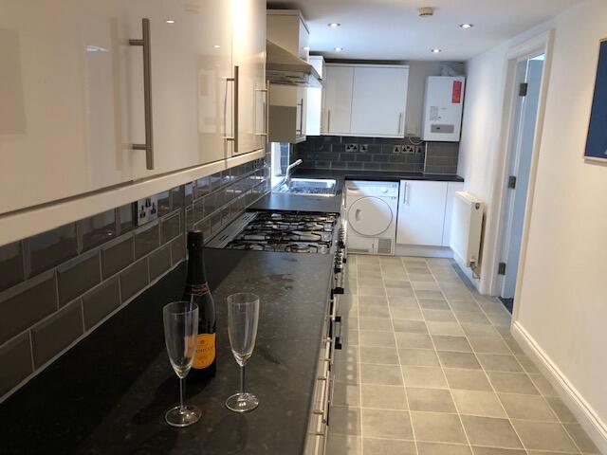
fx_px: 491
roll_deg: -0.4
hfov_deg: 63.4
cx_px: 304
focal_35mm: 28
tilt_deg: -12.9
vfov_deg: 49.7
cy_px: 228
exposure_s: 1/17
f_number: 1.8
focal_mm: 3.99
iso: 40
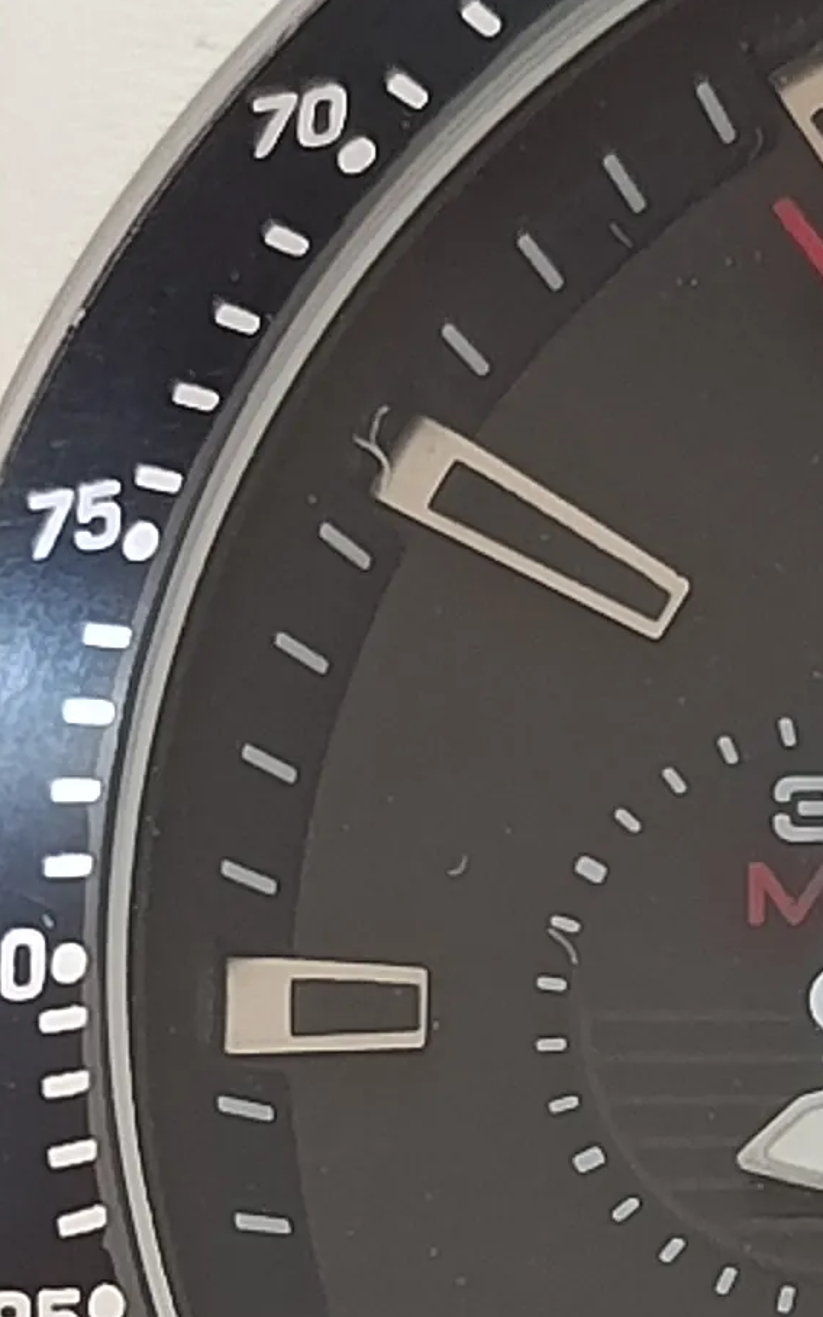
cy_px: 1569
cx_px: 1343
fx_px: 8040
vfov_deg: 9.2
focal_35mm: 224
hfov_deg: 5.8
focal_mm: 5.24
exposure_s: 1/100
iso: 484
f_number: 1.7
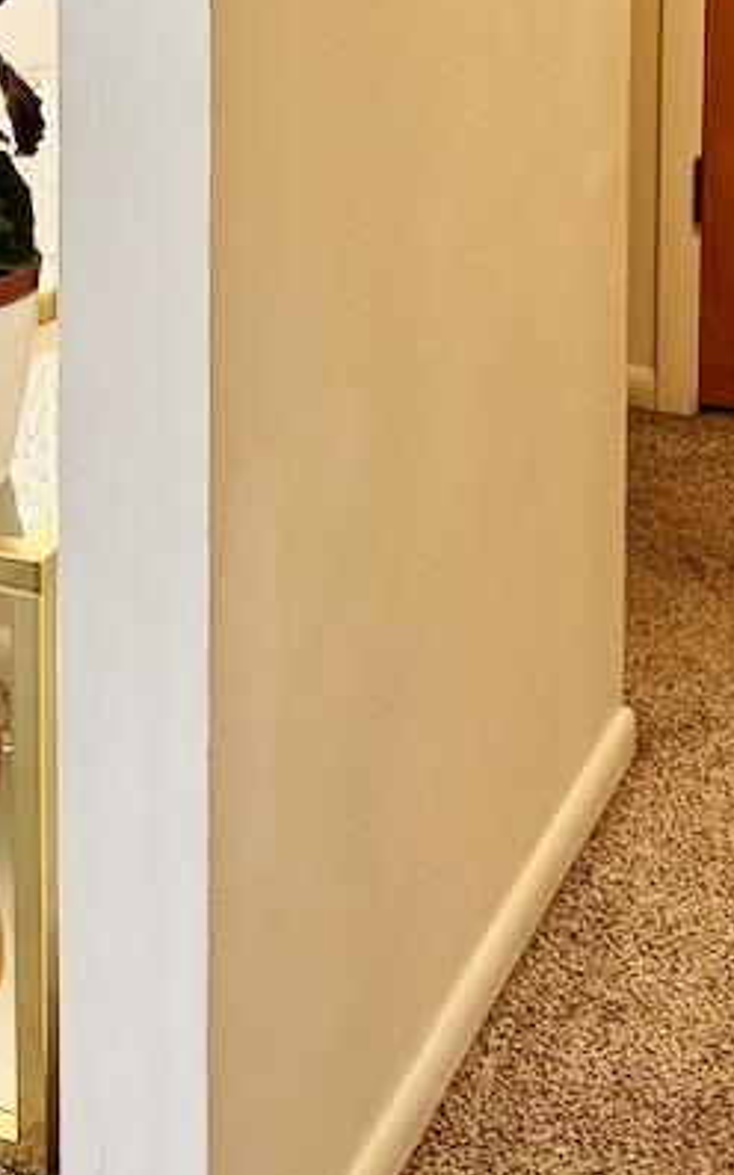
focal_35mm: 82
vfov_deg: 22.7
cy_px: -323
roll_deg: -1.5
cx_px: 275
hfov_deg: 15.9
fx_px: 2625
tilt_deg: -7.3
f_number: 1.78
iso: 160
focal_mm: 6.76
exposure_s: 1/60
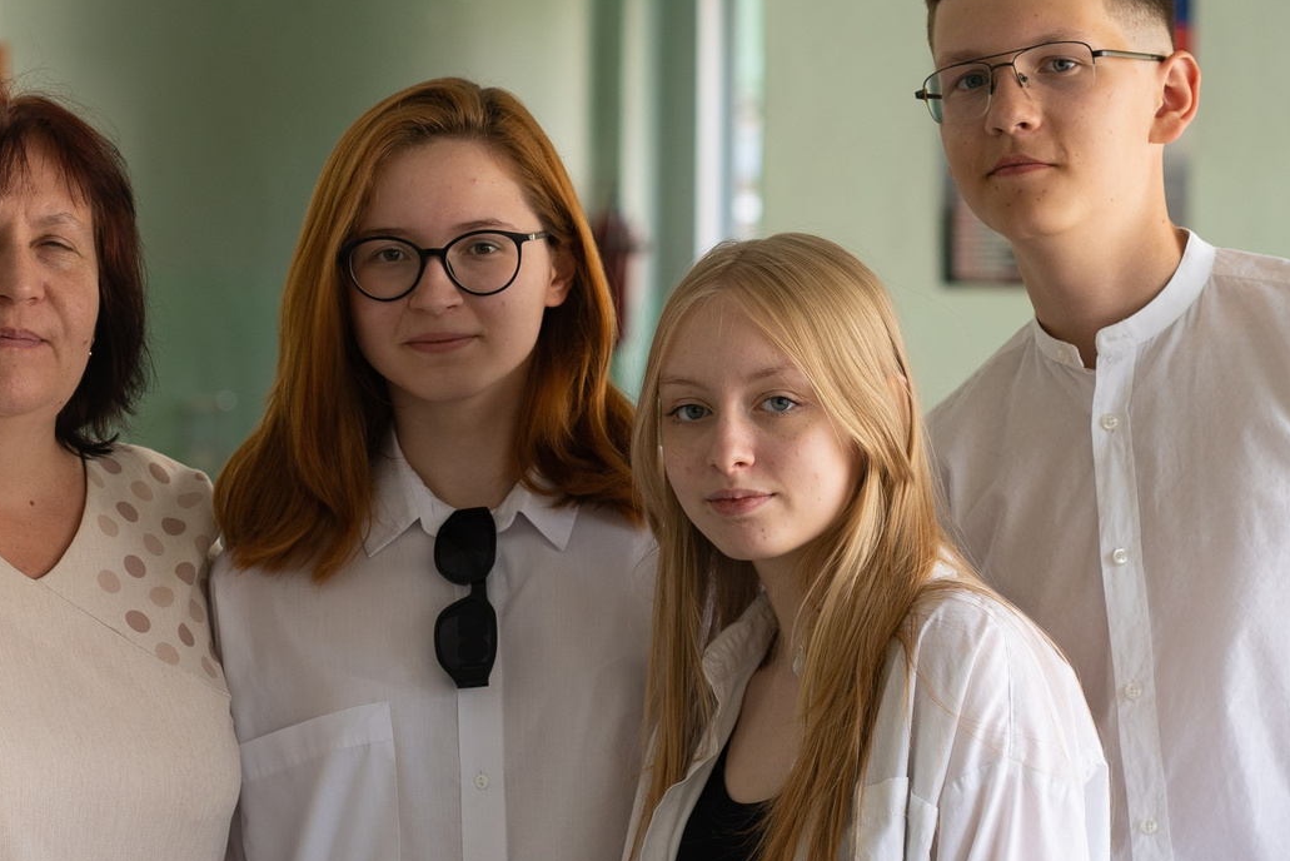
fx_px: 7562
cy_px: 514
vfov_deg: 6.5
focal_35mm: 211
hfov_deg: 9.7
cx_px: 432
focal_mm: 85
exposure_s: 1/125
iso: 160
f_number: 4
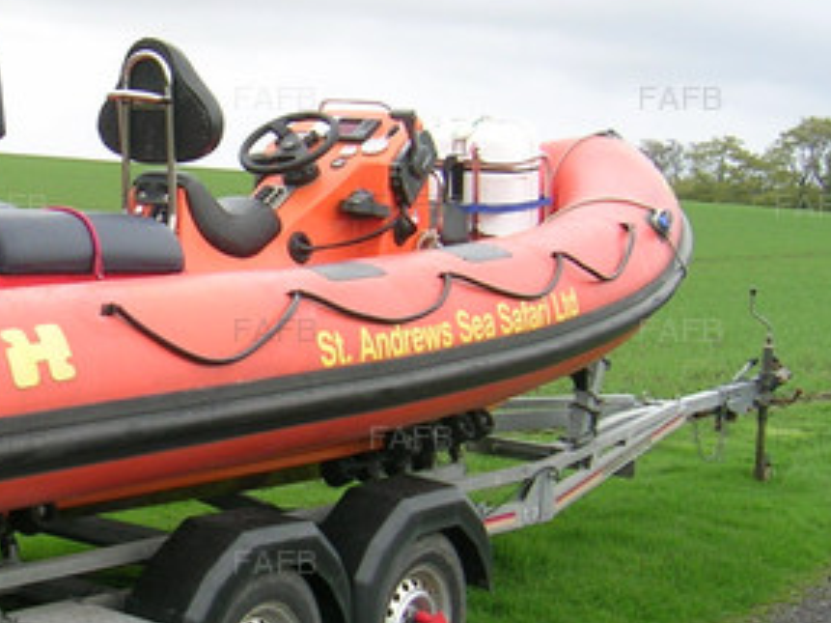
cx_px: 49
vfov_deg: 18.8
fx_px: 1872
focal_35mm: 78
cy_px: 394
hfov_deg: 24.2
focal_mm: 5.4
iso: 50
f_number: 4.8
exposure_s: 1/144
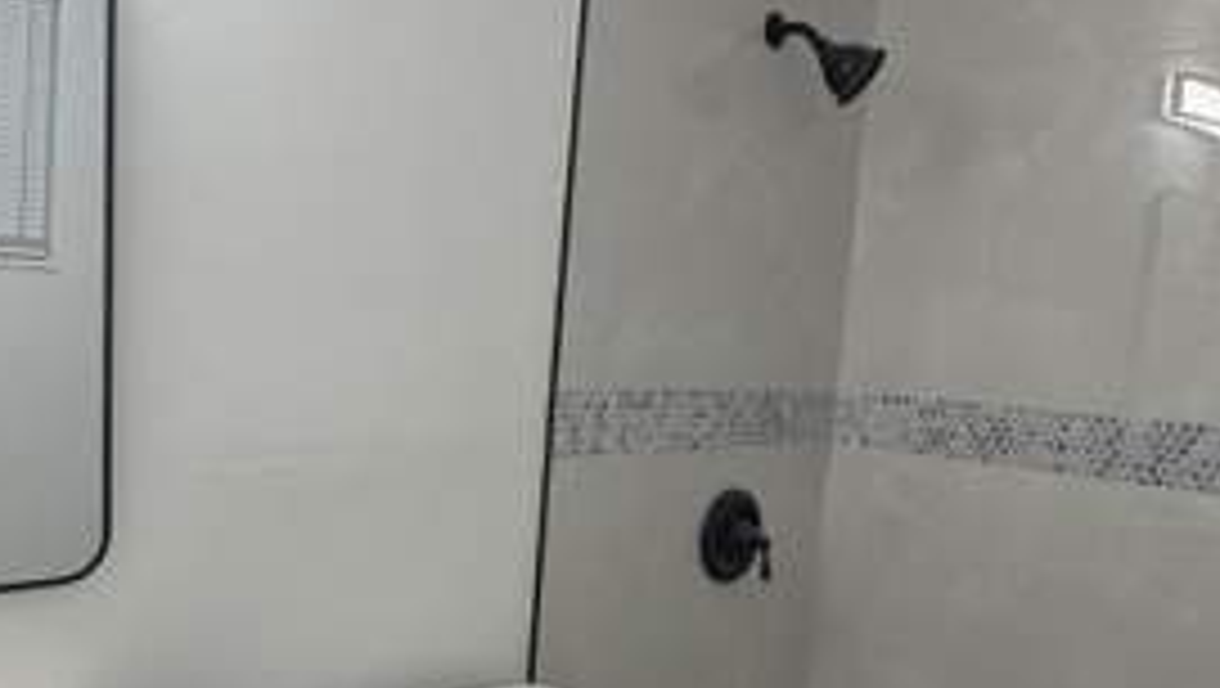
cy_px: 454
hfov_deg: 54.1
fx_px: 1166
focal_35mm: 36
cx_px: 405
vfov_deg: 32.7
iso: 125
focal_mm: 2.22
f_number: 2.2
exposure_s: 1/120
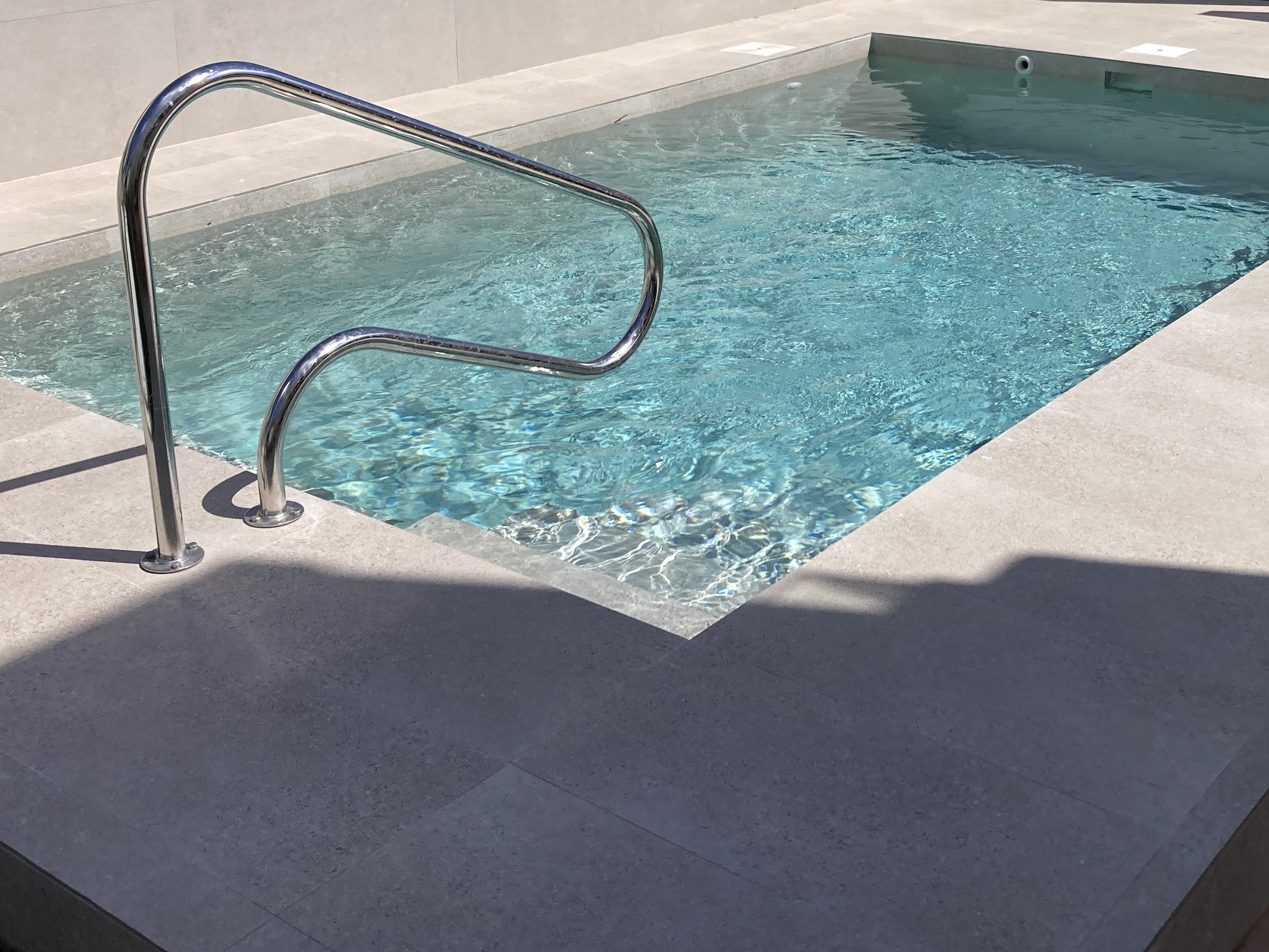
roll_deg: +0.3
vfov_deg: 31.0
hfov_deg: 40.9
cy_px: 241
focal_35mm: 46
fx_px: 1686
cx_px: 793
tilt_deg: -15.6
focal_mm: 3.99
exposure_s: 1/4367
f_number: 1.8
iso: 20
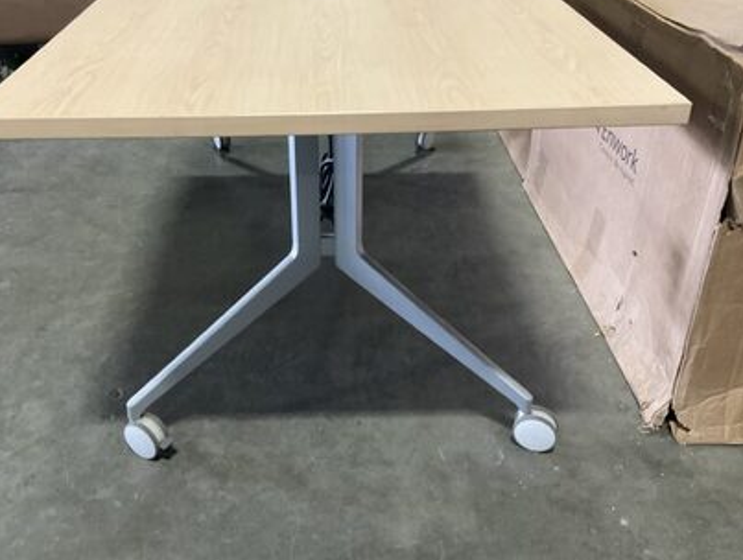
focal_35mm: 36
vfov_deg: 39.7
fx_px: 774
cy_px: 229
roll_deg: +0.2
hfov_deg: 51.1
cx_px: 328
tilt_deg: -29.4
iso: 250
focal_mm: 3
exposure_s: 1/60
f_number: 1.8
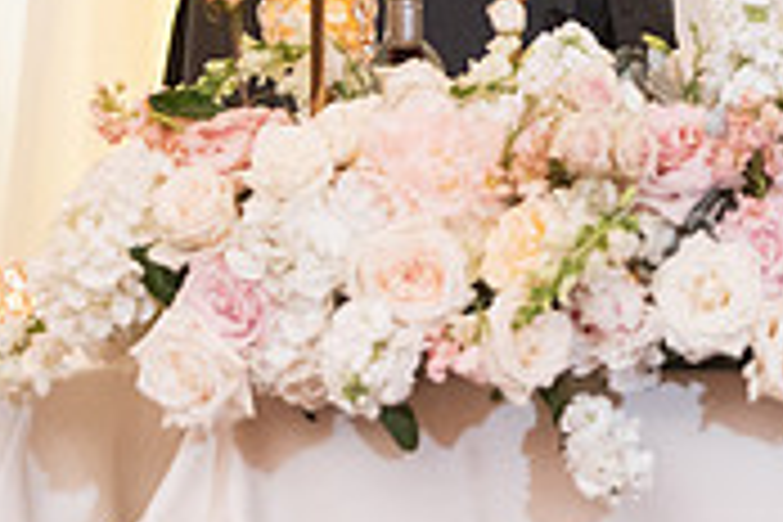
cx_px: 1044
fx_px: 7612
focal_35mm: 350
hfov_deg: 5.8
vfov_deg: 3.9
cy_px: -133
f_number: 2.8
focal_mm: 105
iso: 4000
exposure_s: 1/200
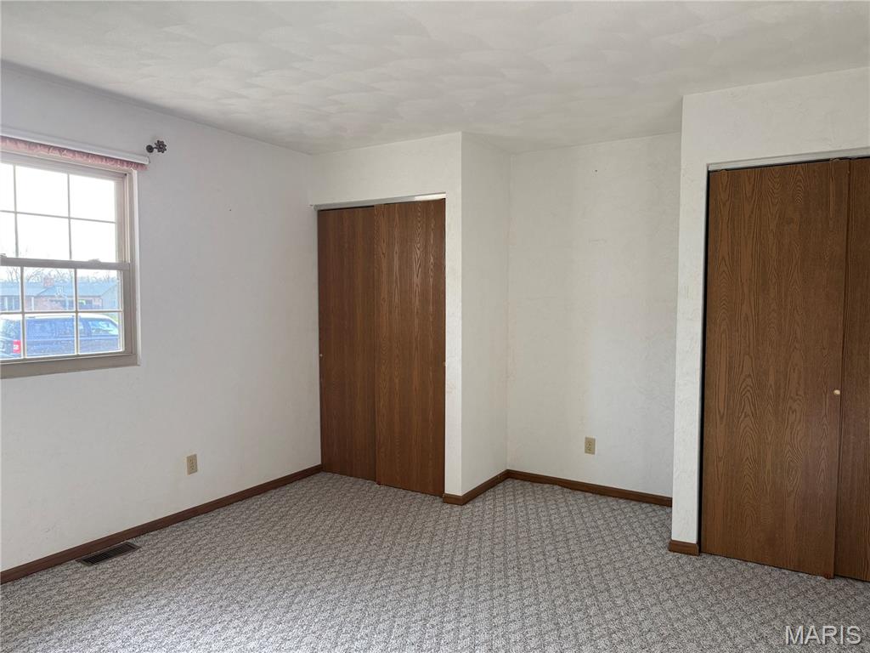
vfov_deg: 56.8
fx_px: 603
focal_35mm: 24
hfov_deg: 71.6
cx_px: 435
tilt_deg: -3.0
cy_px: 326
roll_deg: -0.3
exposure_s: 1/107
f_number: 1.78
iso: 200
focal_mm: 6.76
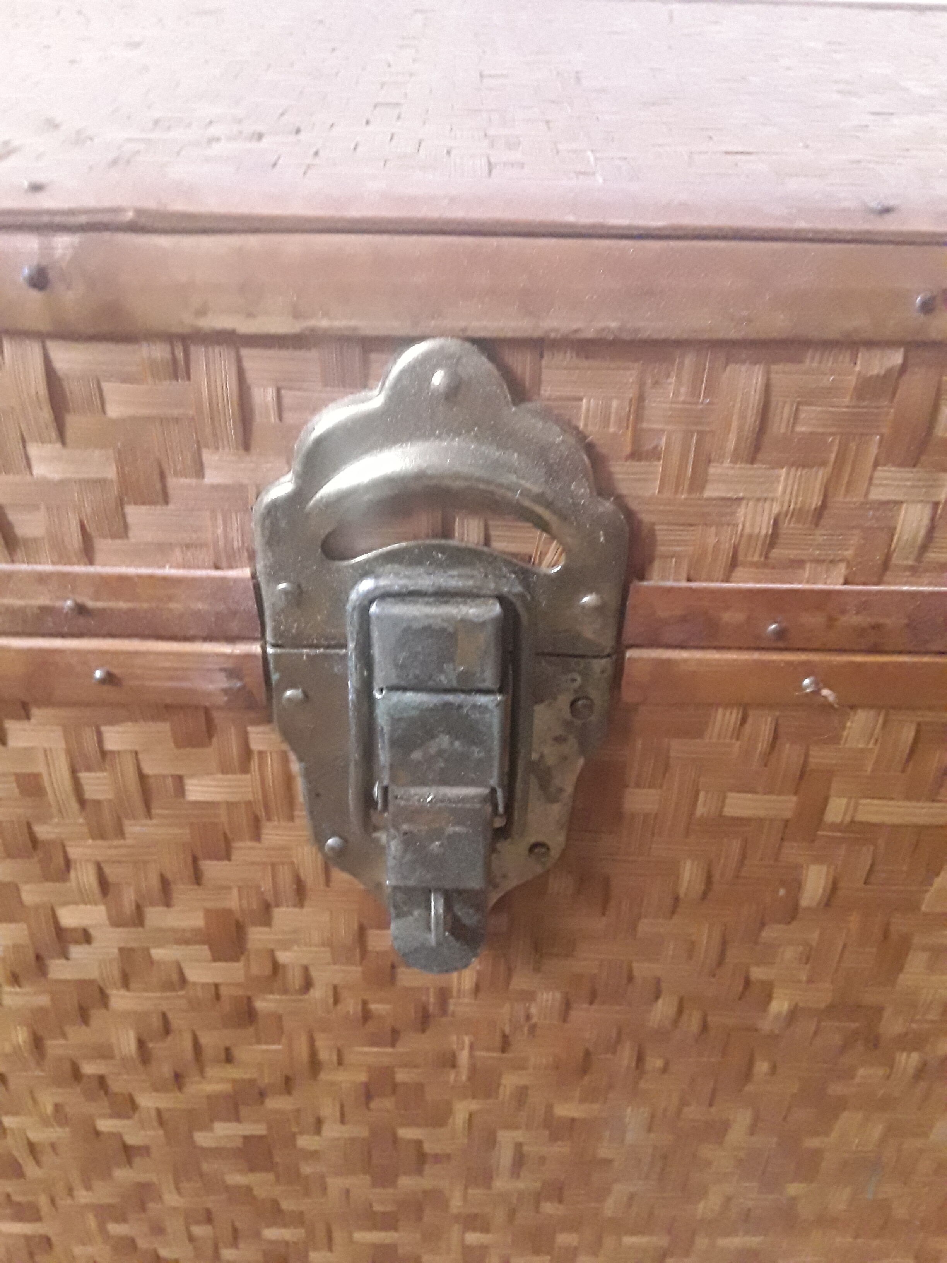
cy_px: 632
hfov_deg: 51.4
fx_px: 985
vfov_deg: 65.3
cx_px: 474
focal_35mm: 27
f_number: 1.9
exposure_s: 1/17
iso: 500
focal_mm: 2.91
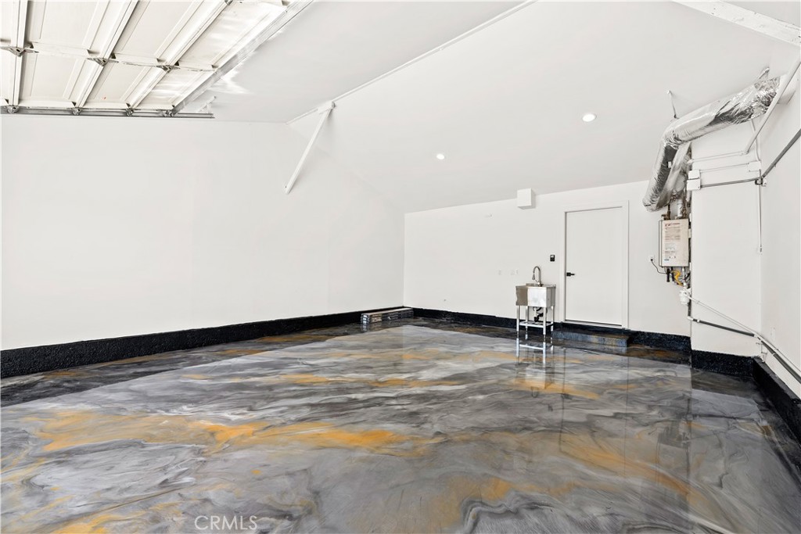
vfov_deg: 77.3
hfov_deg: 100.4
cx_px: 400
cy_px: 267
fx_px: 334
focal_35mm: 15
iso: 160
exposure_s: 1/20
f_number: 8
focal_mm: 15
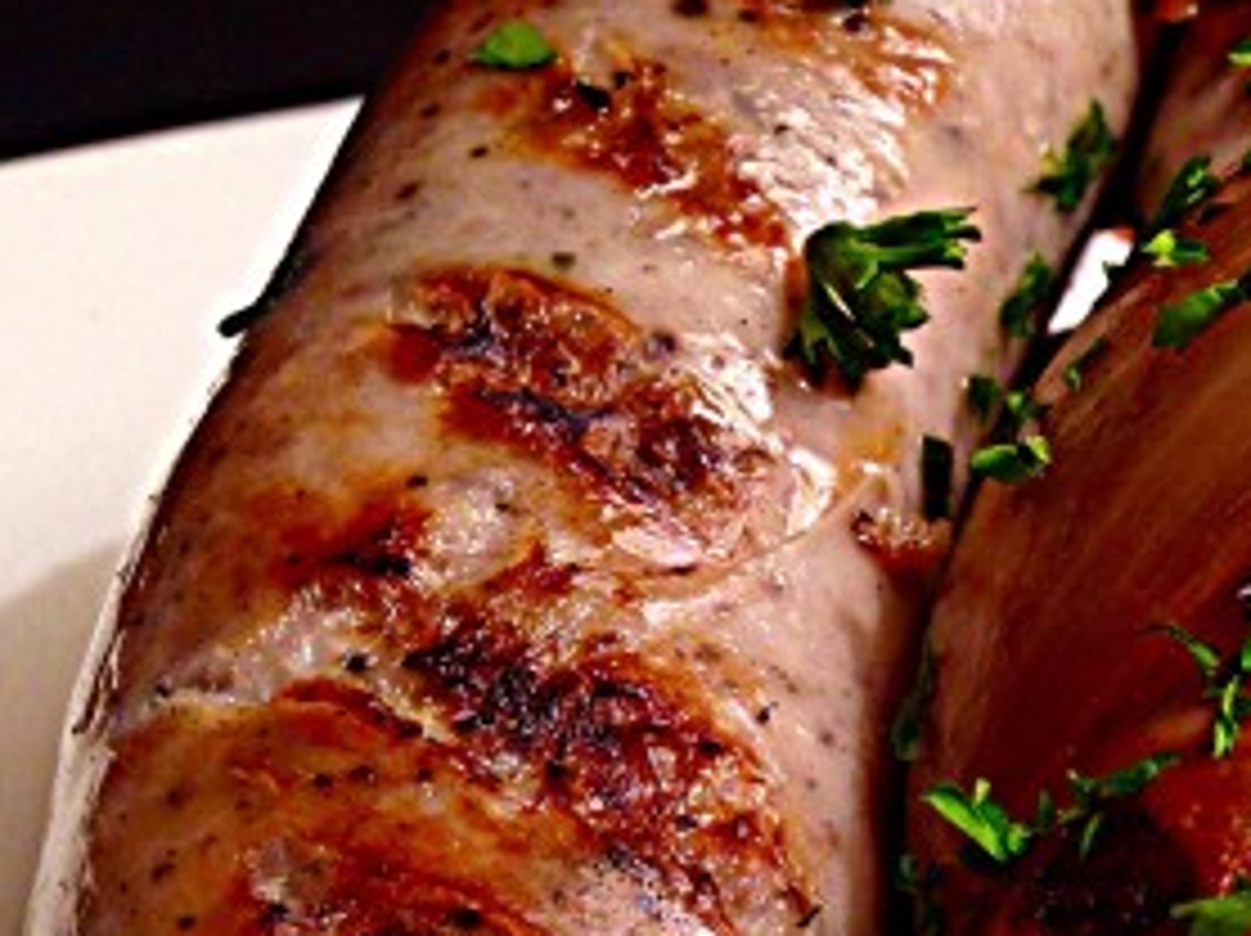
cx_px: 1670
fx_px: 3214
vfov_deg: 16.4
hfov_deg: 20.0
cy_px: 810
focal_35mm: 89
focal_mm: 4.12
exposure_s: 1/20
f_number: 2.4
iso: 64
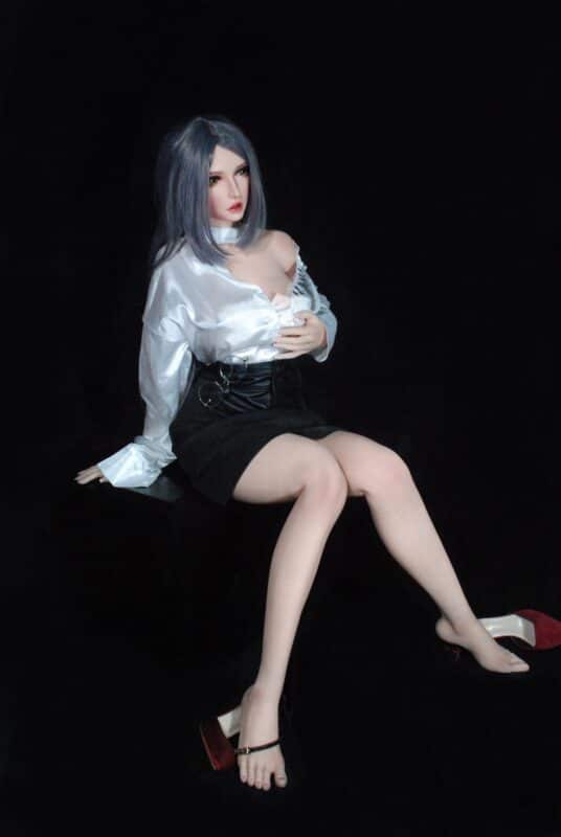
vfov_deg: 53.1
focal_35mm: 36
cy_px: 418
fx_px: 839
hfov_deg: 37.0
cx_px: 280
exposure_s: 1/6
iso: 1250
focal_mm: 24
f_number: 18
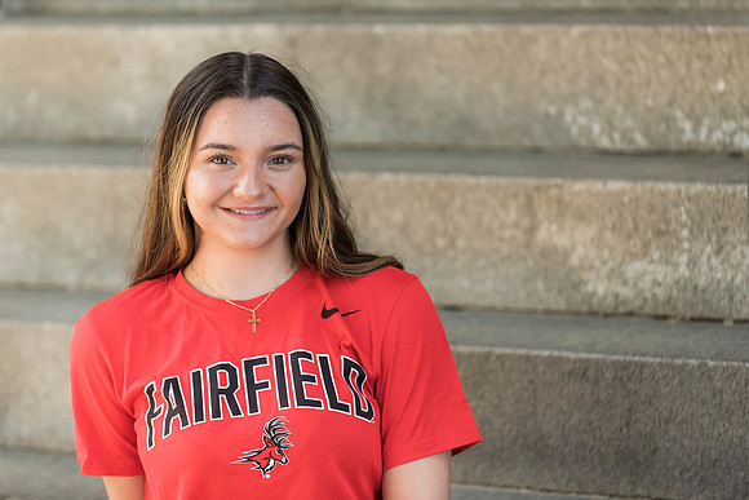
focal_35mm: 139
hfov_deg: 14.8
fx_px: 2890
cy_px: 243
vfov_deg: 9.9
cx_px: 364
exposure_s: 1/400
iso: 1000
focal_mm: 135
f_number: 3.2
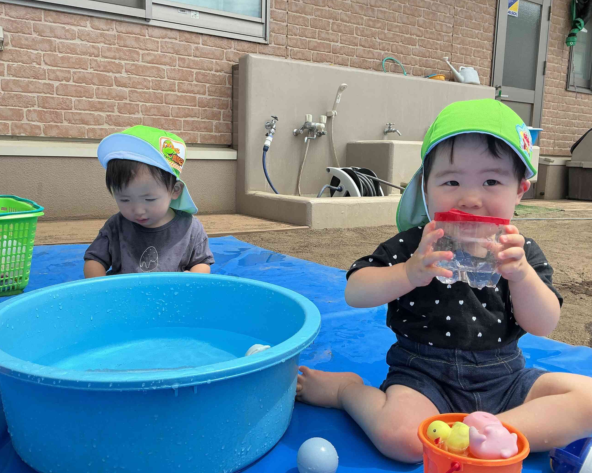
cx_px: 278
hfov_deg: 57.1
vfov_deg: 47.1
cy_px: 236
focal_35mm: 31
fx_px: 543
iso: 25
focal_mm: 3
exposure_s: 1/1577
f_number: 1.8
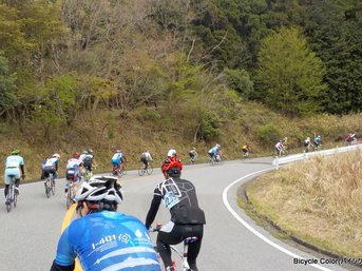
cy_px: 116
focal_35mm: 35
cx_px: 187
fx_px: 366
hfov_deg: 52.6
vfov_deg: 40.6
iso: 125
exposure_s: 1/500
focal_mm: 4.1
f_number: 3.3
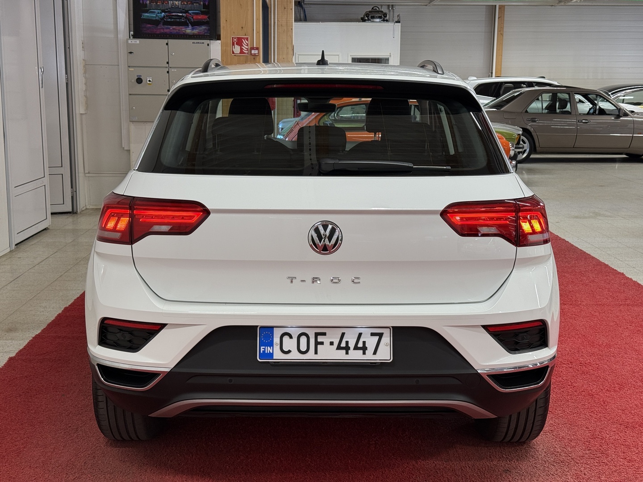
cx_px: 322
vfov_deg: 30.3
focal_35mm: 48
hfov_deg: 39.7
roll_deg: -0.6
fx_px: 892
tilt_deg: -9.5
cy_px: 241
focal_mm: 6.76
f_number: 1.78
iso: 64
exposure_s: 1/100
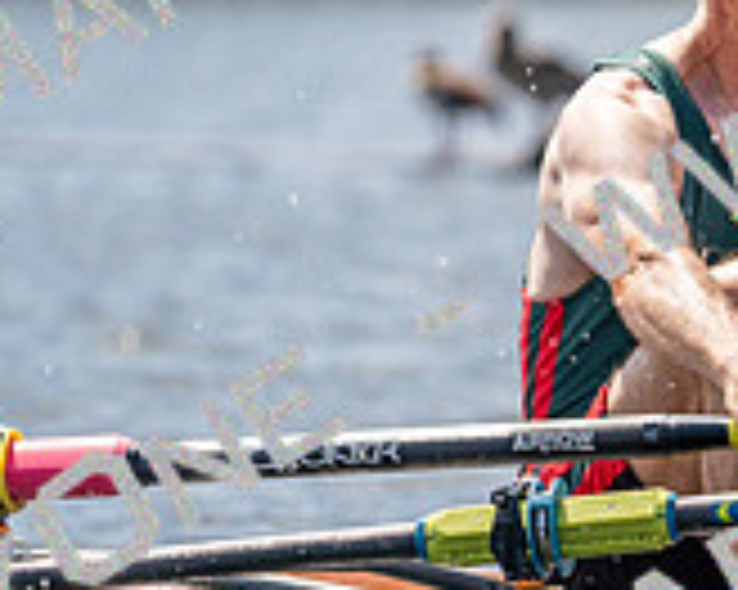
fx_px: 21371
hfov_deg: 2.0
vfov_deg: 1.6
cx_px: 1098
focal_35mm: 979
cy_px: 295
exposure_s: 1/2000
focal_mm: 295
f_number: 5.6
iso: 320
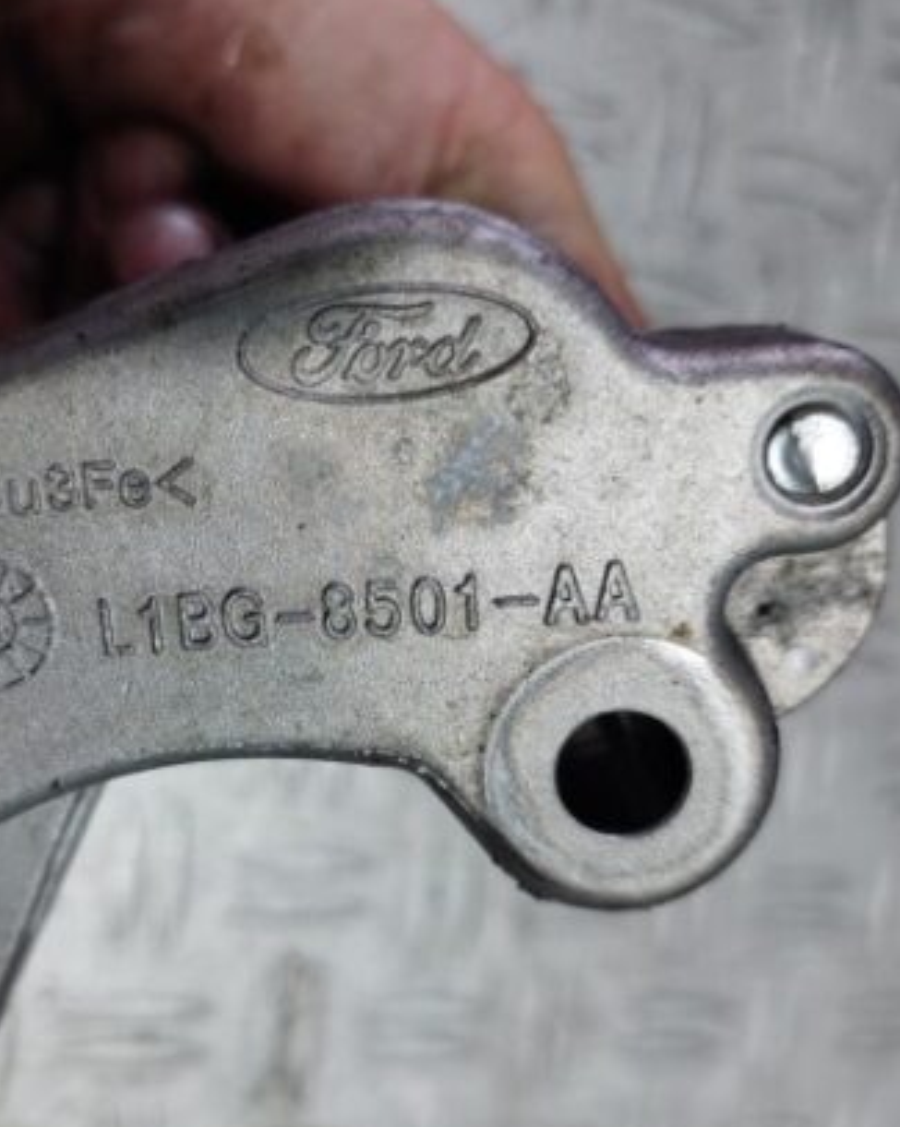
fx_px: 1200
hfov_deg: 40.7
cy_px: 595
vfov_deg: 50.3
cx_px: 321
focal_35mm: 36
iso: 64
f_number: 1.8
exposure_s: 1/100
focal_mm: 5.23
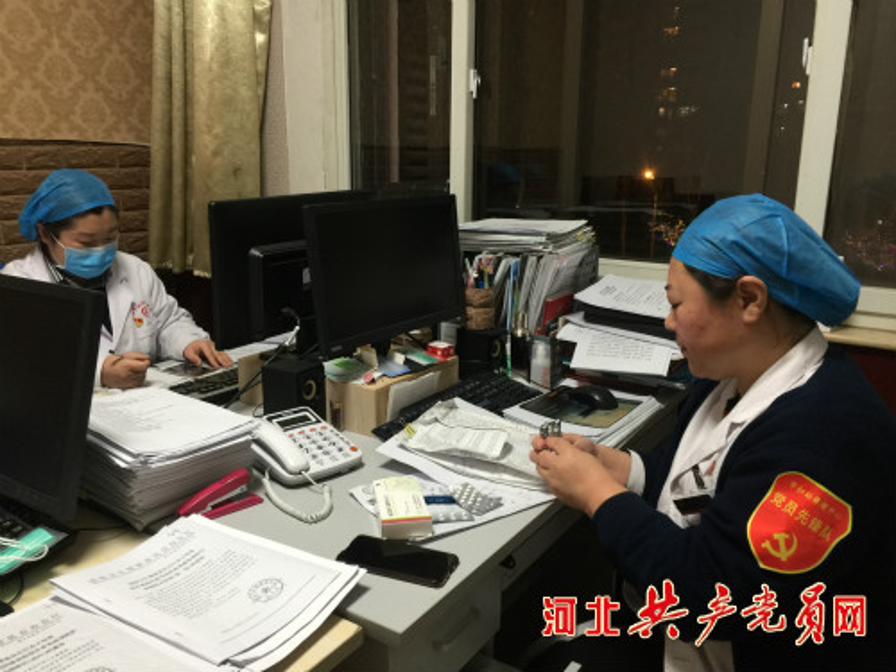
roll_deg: -2.3
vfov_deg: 48.2
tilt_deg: -14.1
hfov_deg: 61.7
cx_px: 448
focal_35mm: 29
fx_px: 751
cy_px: 336
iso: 64
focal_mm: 4.15
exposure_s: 1/17
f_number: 2.2
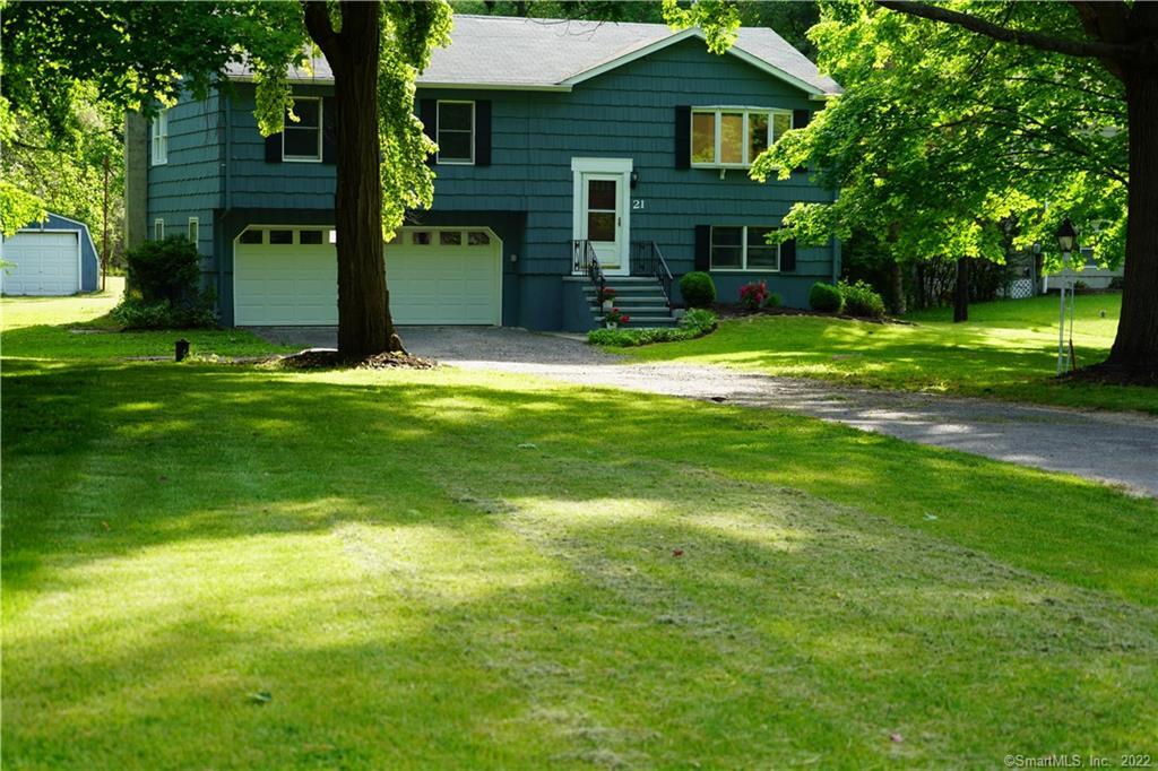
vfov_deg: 18.2
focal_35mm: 75
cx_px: 579
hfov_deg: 27.0
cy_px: 386
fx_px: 2412
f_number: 5.6
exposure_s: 1/80
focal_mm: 75
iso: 100
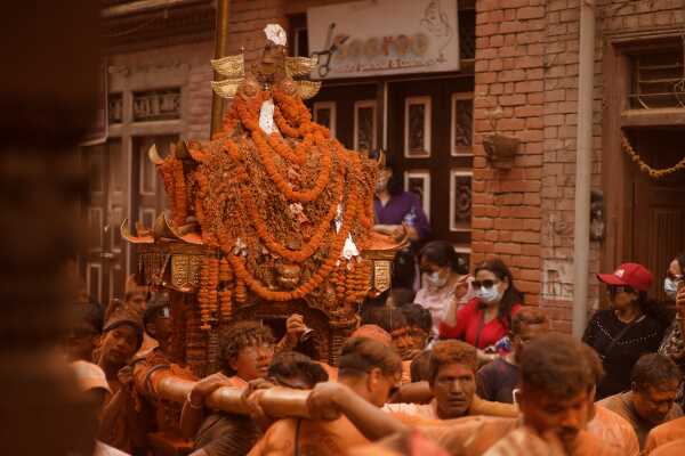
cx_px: 342
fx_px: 1617
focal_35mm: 85
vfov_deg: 16.1
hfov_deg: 23.9
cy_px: 228
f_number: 1.8
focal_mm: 85
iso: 640
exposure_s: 1/3200
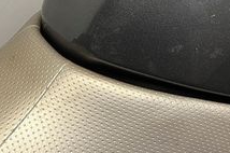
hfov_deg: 24.4
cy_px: -54
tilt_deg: -36.8
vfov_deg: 15.8
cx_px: 203
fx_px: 517
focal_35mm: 81
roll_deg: -0.2
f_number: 1.6
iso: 100
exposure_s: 1/50
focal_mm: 5.1
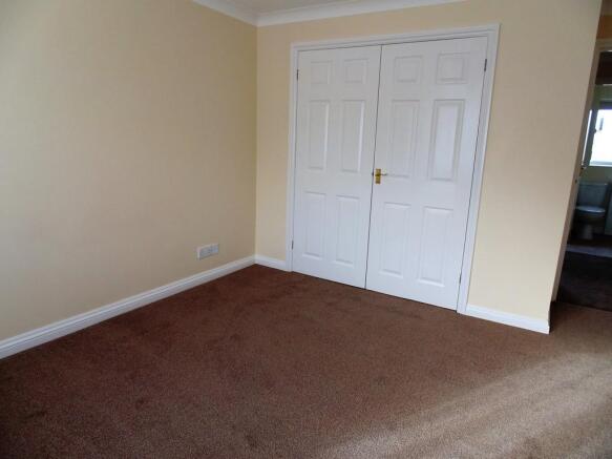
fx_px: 389
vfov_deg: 61.1
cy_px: 230
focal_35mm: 22
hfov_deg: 76.4
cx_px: 306
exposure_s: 1/60
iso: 80
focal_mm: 4
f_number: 3.1
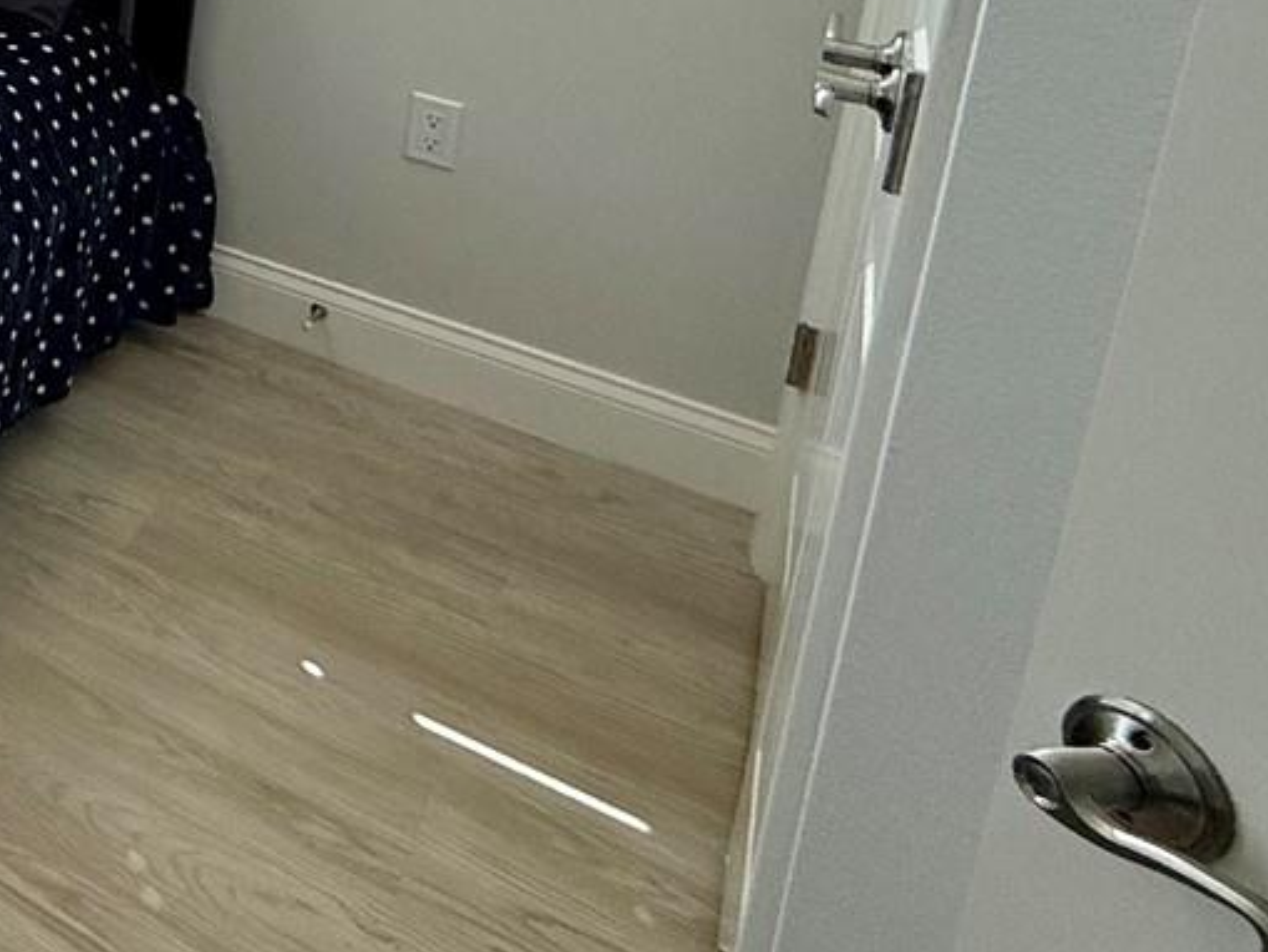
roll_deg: -0.4
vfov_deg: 27.7
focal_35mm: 44
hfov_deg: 28.5
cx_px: -620
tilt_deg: -11.9
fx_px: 1612
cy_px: -262
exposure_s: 1/498
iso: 64
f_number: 2.2
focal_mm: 2.22
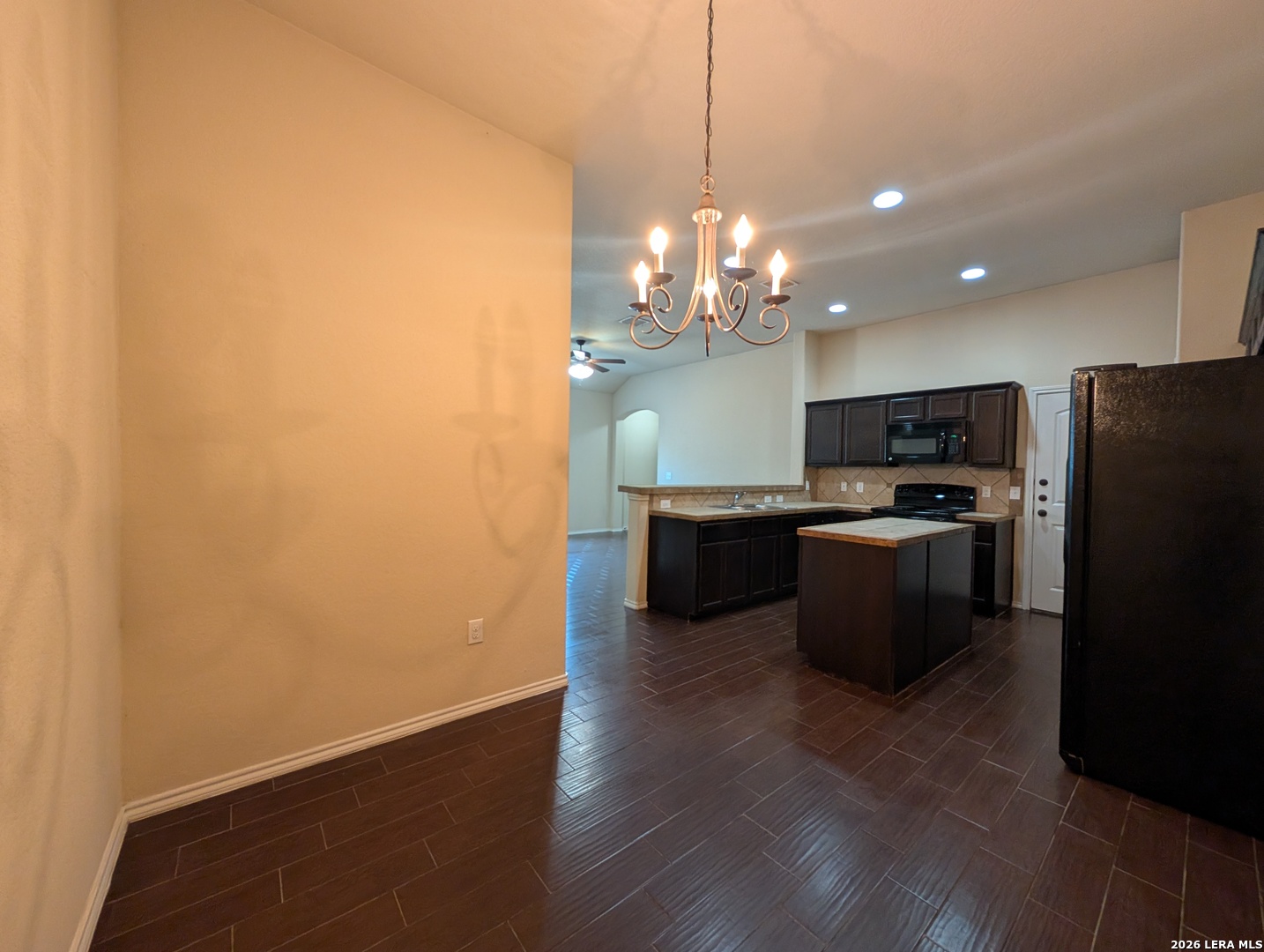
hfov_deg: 110.5
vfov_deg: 94.7
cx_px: 632
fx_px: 439
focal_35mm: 12
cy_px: 476
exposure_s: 1/60
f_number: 1.7
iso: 279
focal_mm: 2.02
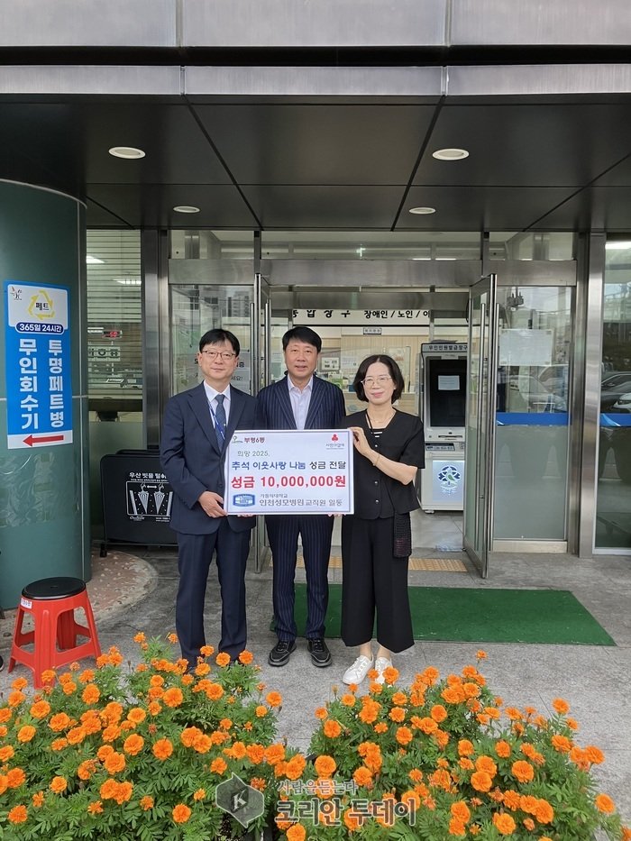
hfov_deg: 49.8
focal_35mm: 28
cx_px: 316
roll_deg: -1.1
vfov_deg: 63.4
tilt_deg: -5.2
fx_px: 680
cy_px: 420
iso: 50
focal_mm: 3.99
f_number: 1.8
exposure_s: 1/60
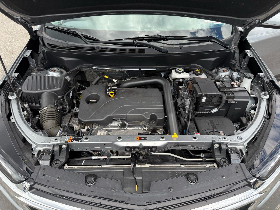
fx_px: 194
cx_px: 140
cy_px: 105
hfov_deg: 71.6
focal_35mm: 24
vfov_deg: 56.8
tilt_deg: -40.6
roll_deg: -1.7
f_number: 1.78
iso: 100
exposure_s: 1/1018
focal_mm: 6.76
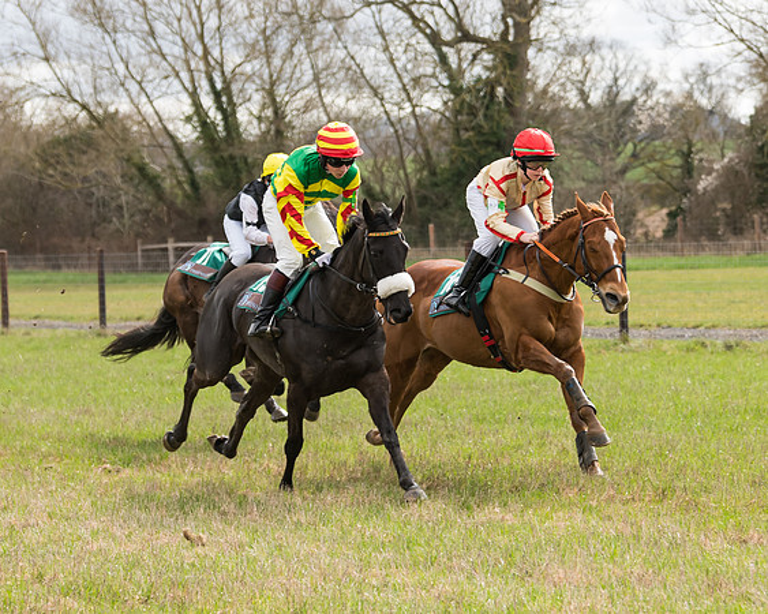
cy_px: 363
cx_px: 443
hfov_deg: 10.3
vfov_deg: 8.2
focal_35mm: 188
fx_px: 4260
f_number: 4
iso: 250
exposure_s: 1/800
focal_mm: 92
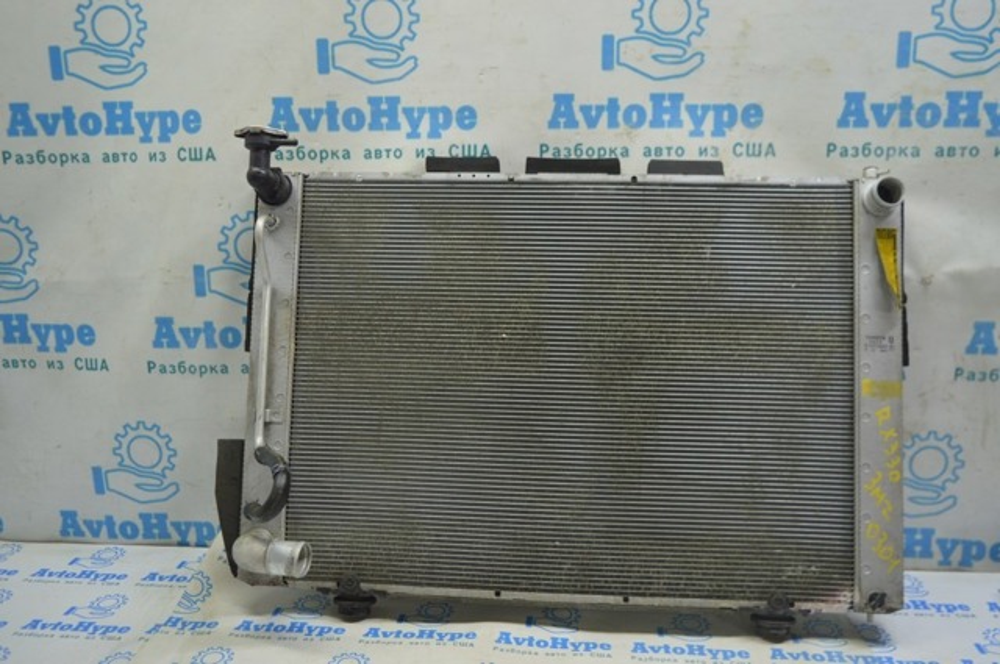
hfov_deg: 59.6
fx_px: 874
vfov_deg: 41.6
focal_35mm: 32
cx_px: 500
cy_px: 332
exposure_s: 1/50
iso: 400
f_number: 3.8
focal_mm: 21
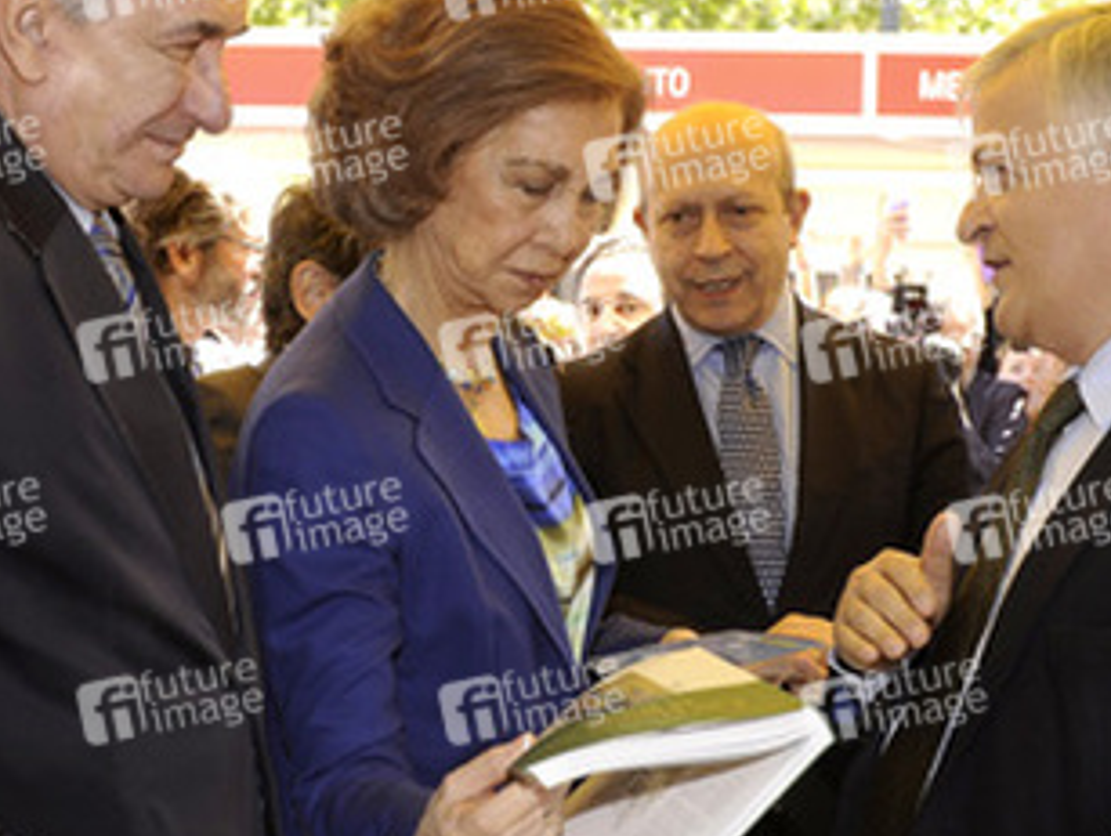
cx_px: 579
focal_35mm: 38
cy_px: 431
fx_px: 1221
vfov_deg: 37.8
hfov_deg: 48.9
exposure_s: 1/125
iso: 250
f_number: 4
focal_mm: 27
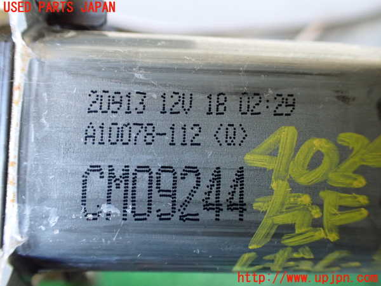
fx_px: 330
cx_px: 190
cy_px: 143
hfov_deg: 60.0
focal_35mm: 30
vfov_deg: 46.8
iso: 800
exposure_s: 1/80
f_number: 2.3
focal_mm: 5.4
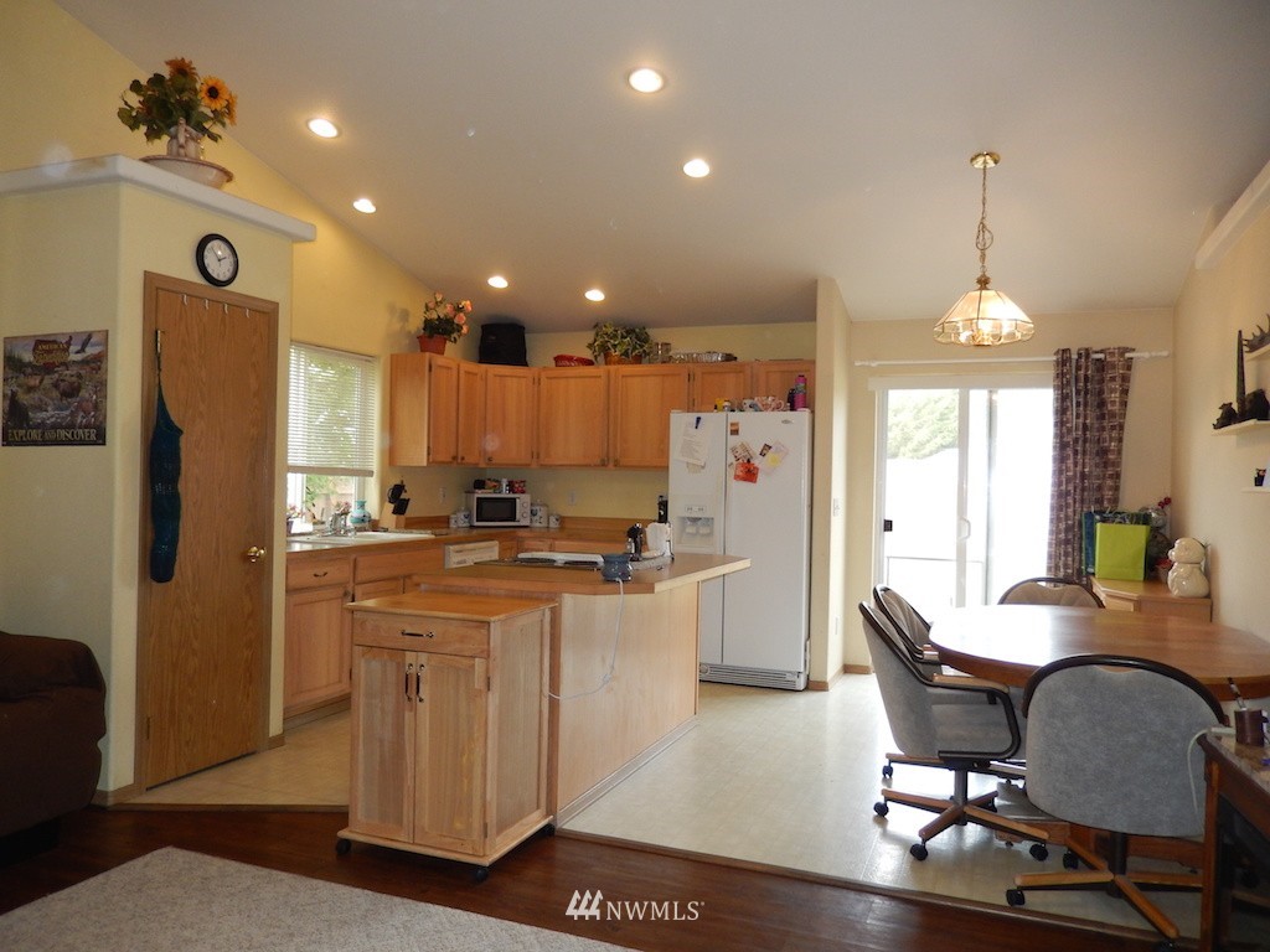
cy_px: 476
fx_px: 917
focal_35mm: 25
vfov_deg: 54.9
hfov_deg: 69.4
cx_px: 635
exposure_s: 1/60
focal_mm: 4.5
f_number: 3.4
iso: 180
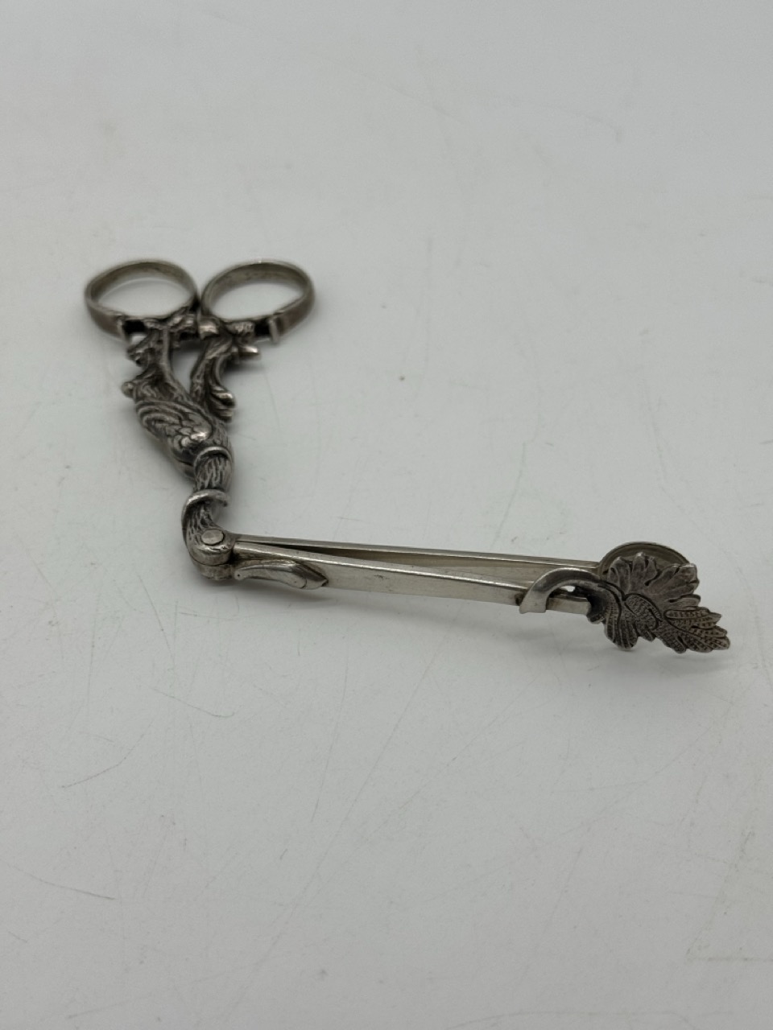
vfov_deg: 39.7
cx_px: 386
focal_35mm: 48
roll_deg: +1.5
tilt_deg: -40.9
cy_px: 515
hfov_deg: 30.3
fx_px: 1429
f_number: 1.78
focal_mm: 6.76
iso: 64
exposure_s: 1/939
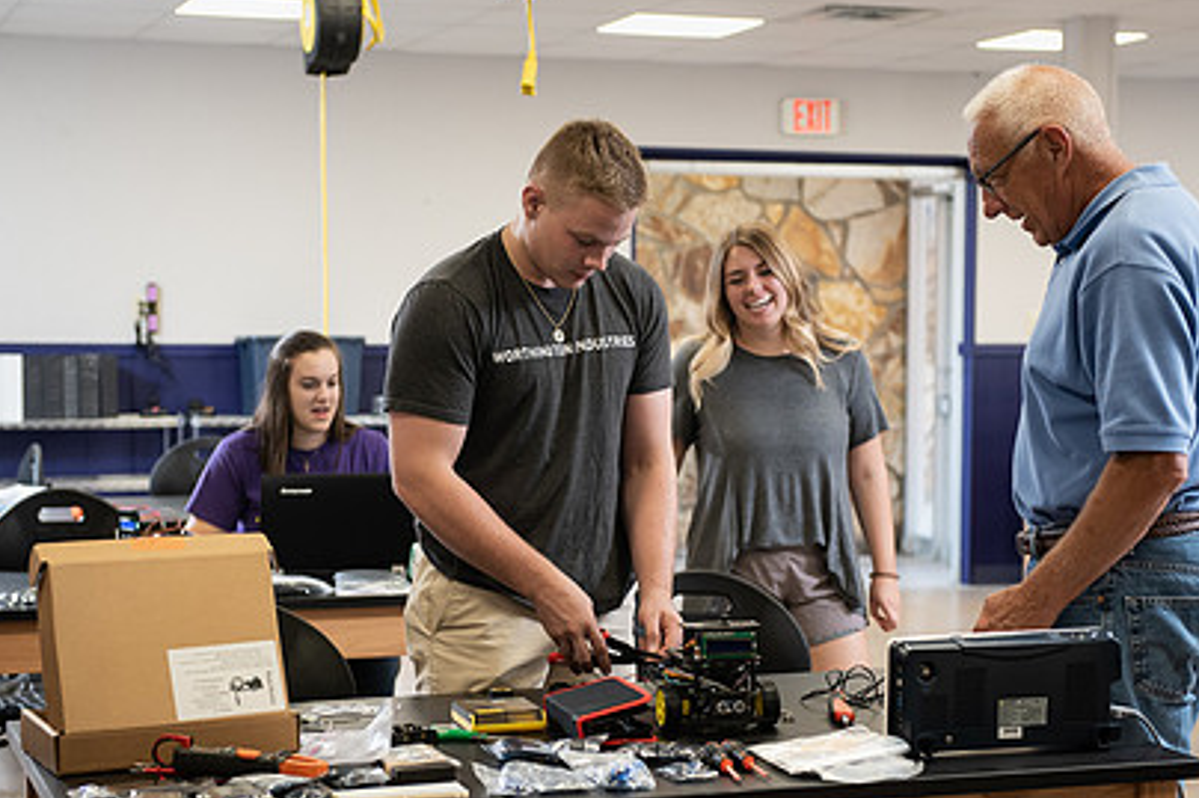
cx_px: 617
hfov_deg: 25.7
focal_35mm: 79
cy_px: 458
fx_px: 2630
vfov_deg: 17.3
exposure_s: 1/200
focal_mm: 55
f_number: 3.5
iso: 800
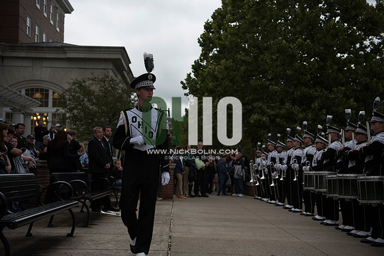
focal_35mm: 46
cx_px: 192
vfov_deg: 29.3
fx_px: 491
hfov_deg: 42.7
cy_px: 128
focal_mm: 46
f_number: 3.5
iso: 1600
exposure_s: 1/2000
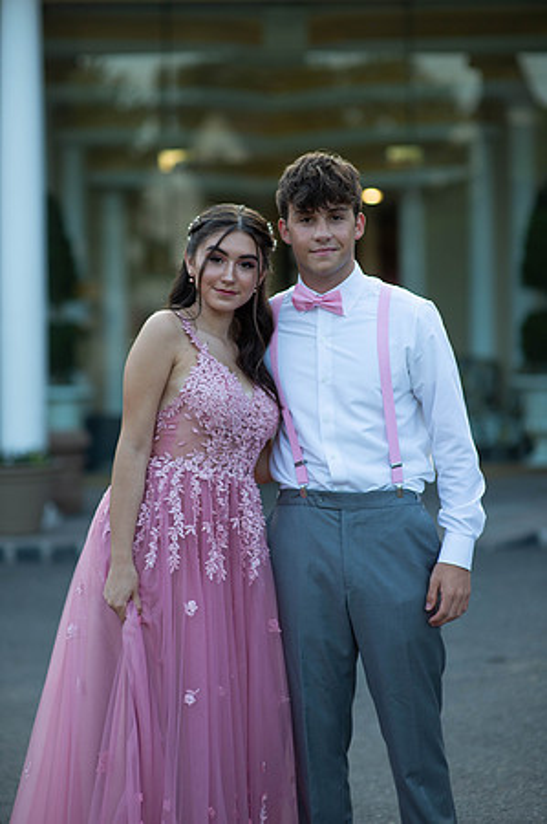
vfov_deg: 23.9
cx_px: 274
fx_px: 1942
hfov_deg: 16.0
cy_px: 412
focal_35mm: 85
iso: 250
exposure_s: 1/1000
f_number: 2
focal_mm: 85
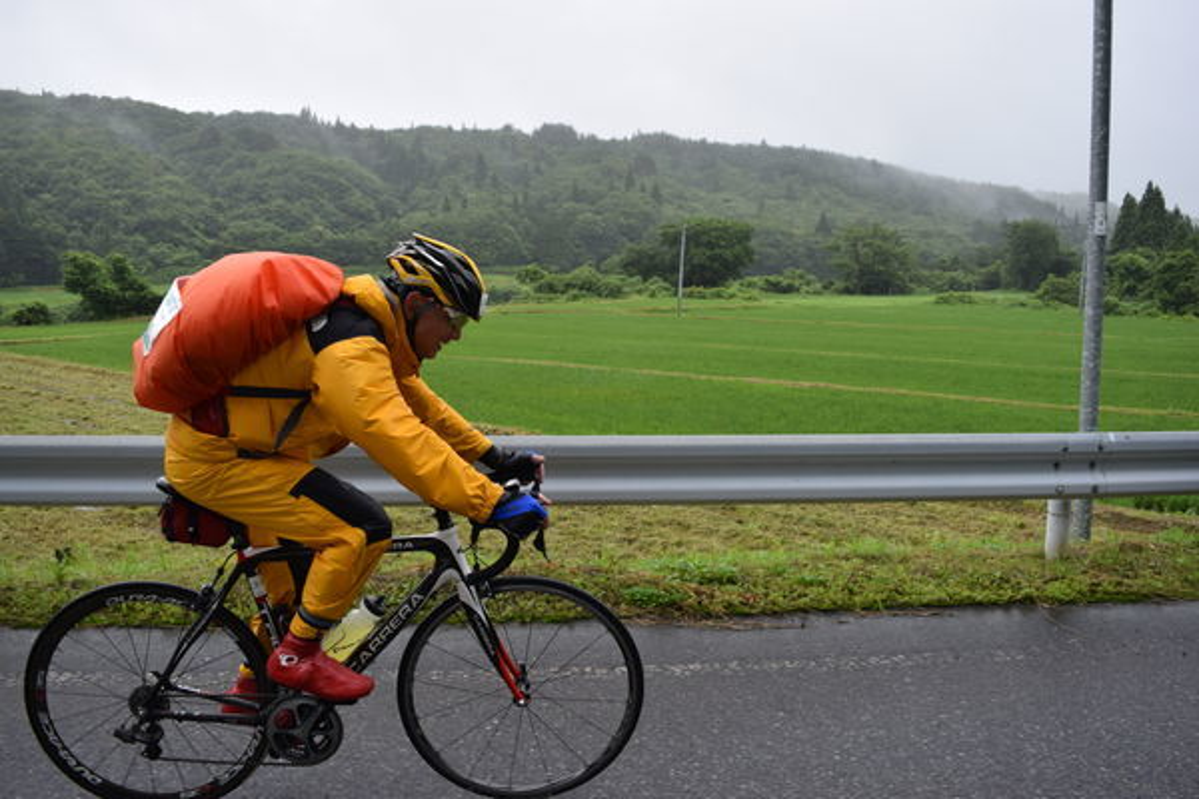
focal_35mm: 27
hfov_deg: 67.4
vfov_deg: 47.9
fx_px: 899
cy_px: 400
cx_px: 600
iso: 400
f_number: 5
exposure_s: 1/1250
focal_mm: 18
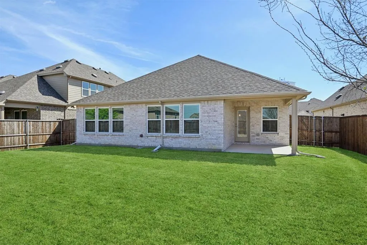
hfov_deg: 86.9
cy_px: 122
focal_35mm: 19
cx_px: 184
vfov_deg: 64.5
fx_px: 194
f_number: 8
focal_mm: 19
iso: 400
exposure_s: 1/1000
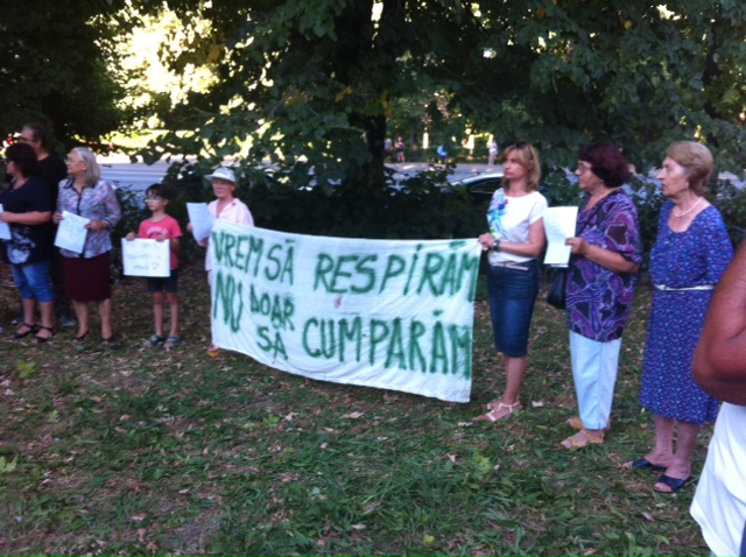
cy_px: 278
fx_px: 753
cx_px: 373
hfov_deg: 52.7
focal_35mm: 35
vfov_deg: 40.6
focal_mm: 3.85
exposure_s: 1/40
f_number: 2.8
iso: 80
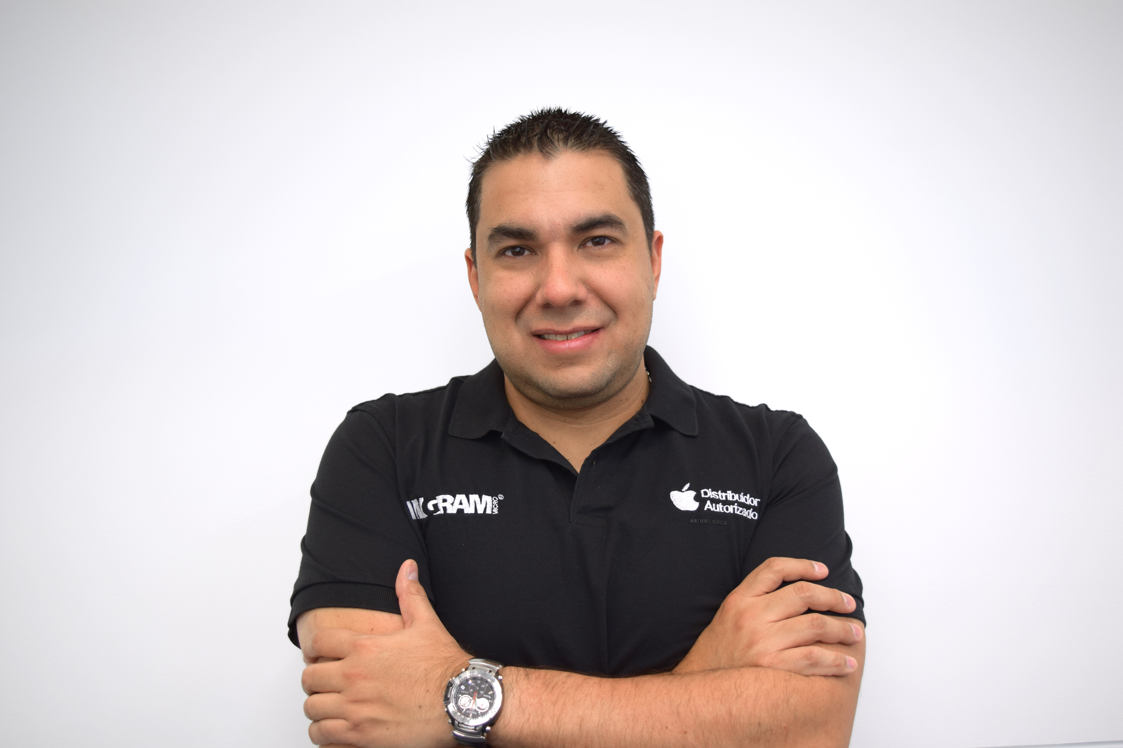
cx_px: 562
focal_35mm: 36
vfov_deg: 36.9
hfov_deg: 53.1
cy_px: 374
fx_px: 1123
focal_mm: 24
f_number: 4
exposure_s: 1/60
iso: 280
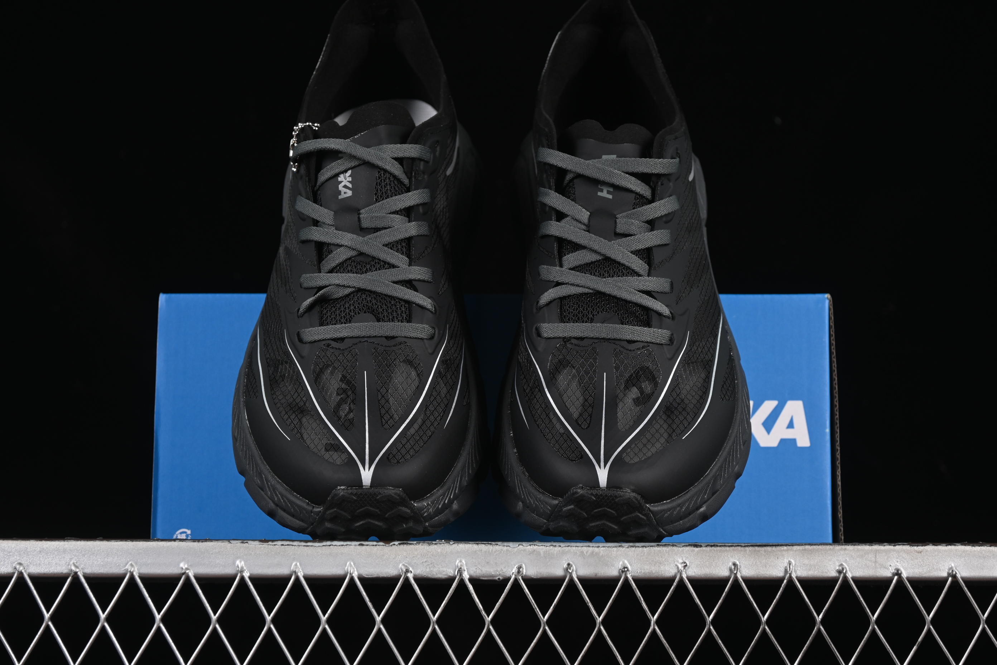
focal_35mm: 75
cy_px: 332
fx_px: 2077
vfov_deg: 18.2
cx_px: 498
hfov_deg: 27.0
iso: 160
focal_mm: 50
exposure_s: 1/60
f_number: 6.3
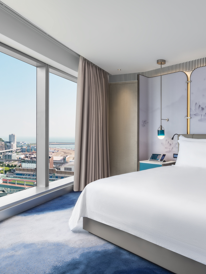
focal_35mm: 26
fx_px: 206
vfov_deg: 67.3
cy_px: 137
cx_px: 168
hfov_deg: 49.6
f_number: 11
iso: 64
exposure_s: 1/50
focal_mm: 18
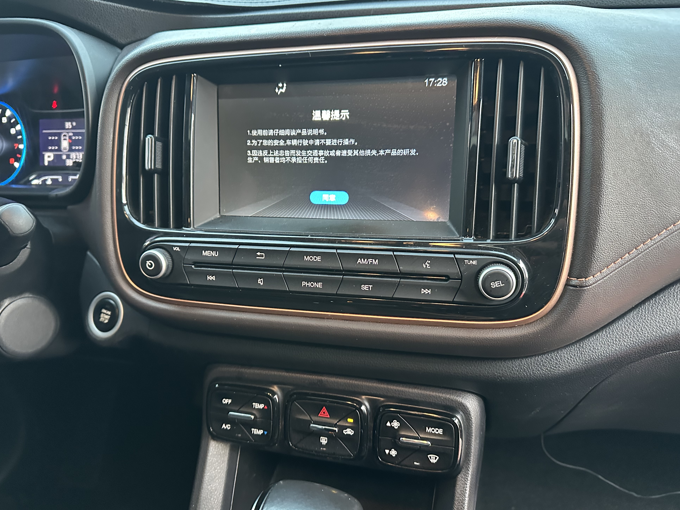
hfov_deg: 69.4
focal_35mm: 25
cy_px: 264
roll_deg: +4.4
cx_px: 332
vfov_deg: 54.9
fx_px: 491
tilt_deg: -28.5
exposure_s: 1/44
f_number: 1.78
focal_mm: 6.86
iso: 1000
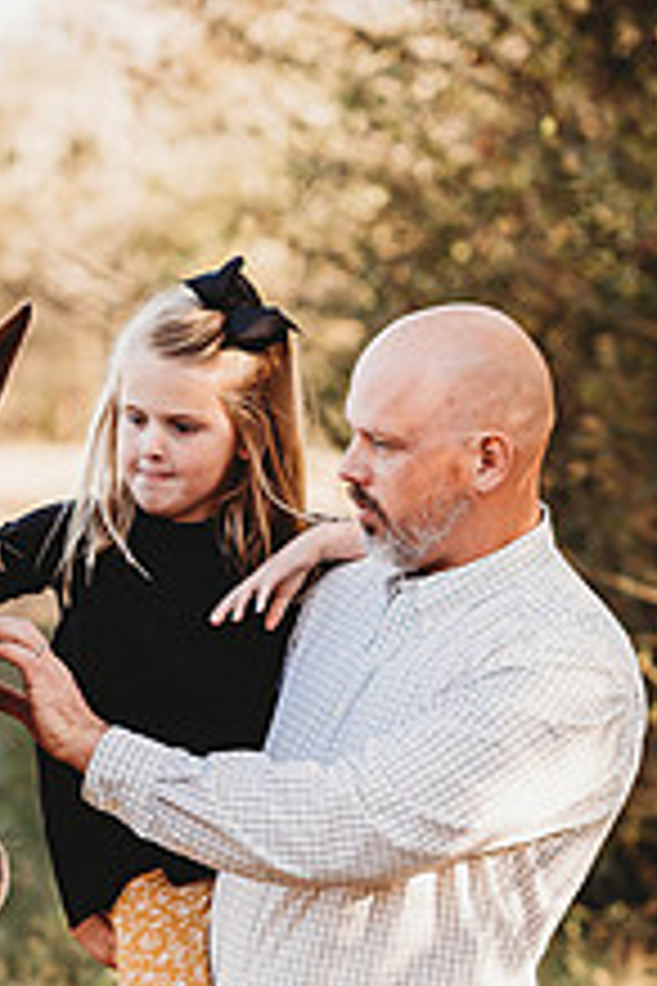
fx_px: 4790
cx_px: 130
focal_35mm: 175
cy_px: 828
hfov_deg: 7.8
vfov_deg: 11.7
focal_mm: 85
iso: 160
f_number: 2.8
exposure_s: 1/250
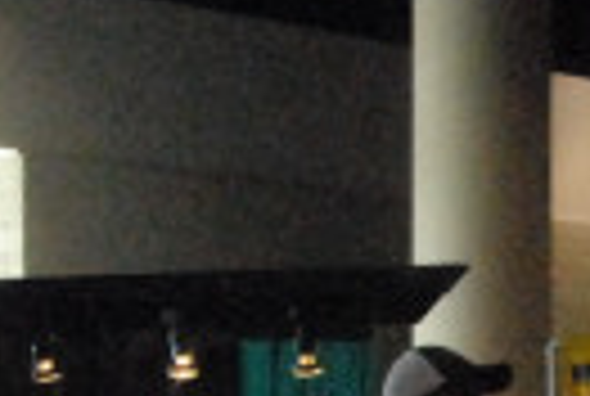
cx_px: 860
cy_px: 457
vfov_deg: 5.4
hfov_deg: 7.9
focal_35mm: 257
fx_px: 4222
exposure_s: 1/320
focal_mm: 28
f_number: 9
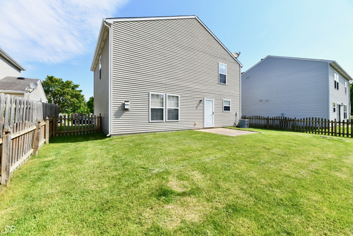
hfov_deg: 104.3
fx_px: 137
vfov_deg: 81.2
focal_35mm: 14
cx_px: 176
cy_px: 118
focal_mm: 14
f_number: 11
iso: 640
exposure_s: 1/500
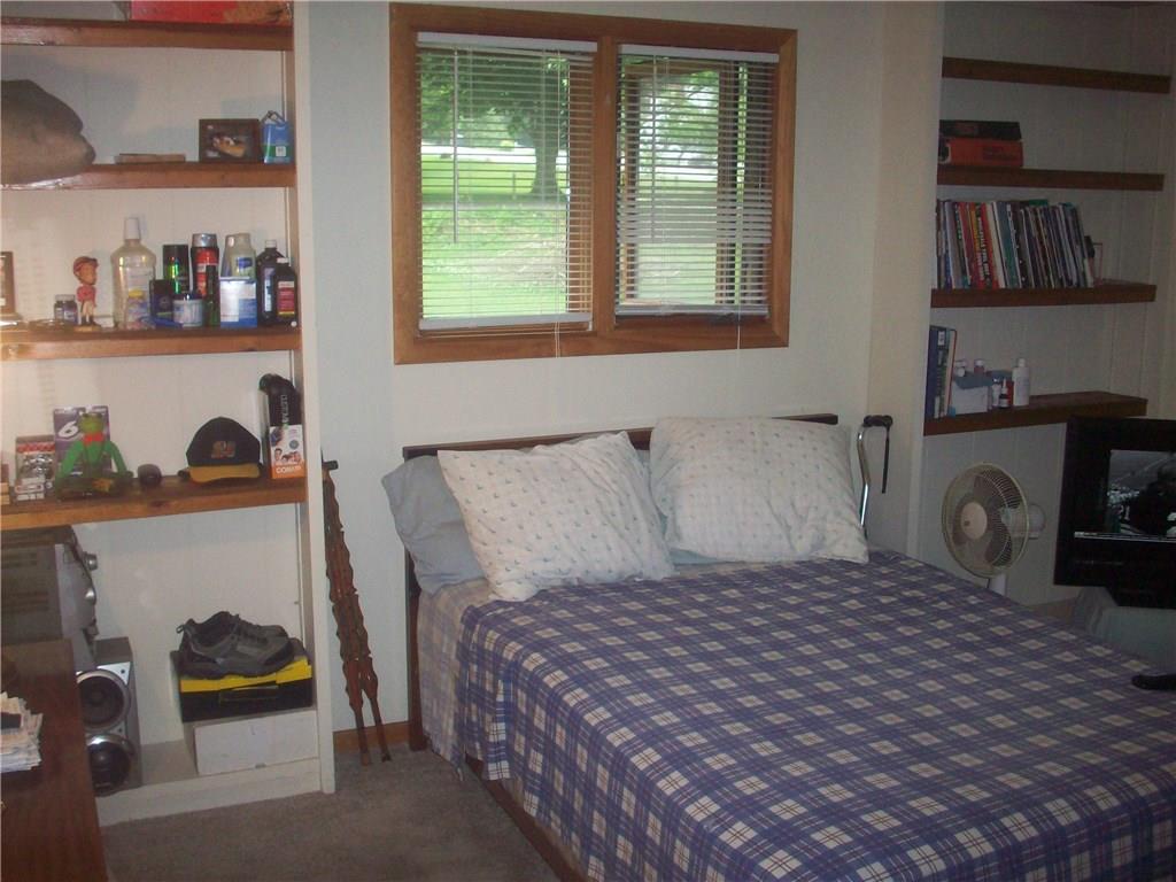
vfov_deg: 38.7
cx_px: 588
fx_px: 1257
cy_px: 441
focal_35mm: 37
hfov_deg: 50.1
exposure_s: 1/64
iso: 160
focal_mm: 6.2
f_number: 2.8
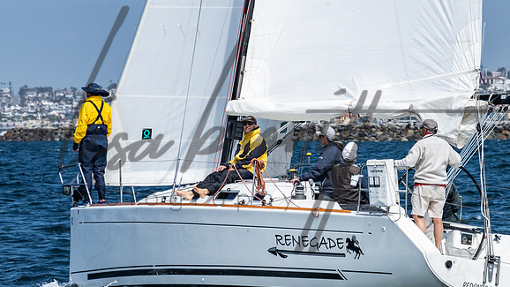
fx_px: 3556
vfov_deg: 4.6
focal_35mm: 263
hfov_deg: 8.2
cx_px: 386
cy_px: -26
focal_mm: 125
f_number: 6.3
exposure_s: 1/2000
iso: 200
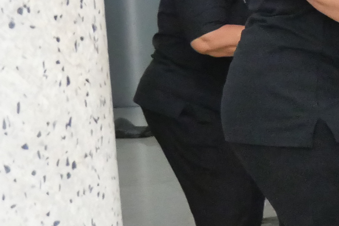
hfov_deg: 13.4
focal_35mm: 117
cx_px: 788
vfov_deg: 11.7
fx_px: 1103
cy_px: 72
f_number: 4
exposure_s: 1/125
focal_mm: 12
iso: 3200
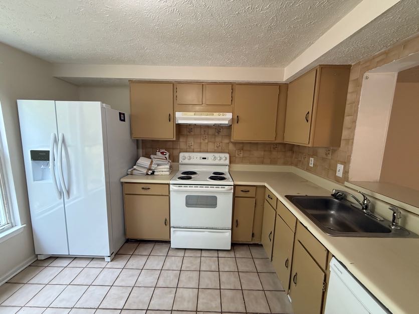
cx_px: 210
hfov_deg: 102.1
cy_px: 157
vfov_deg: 85.7
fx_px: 169
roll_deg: -0.3
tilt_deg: -7.5
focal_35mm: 14
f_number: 2.2
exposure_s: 1/120
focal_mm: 2.22
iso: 320
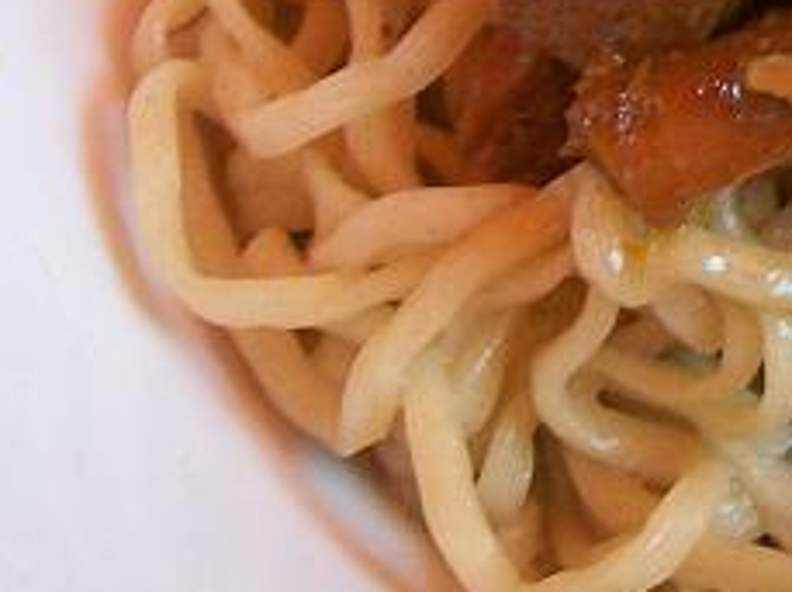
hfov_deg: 14.6
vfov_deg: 11.5
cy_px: -118
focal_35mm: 126
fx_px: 2878
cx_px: 1200
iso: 160
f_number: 2.7
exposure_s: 1/34.4
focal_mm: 6
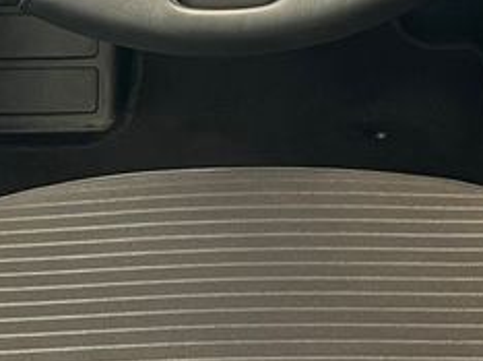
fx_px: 1589
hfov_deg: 17.2
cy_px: -149
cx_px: 347
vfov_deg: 12.4
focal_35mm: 114
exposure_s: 1/51
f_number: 1.6
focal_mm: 5.1
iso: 500
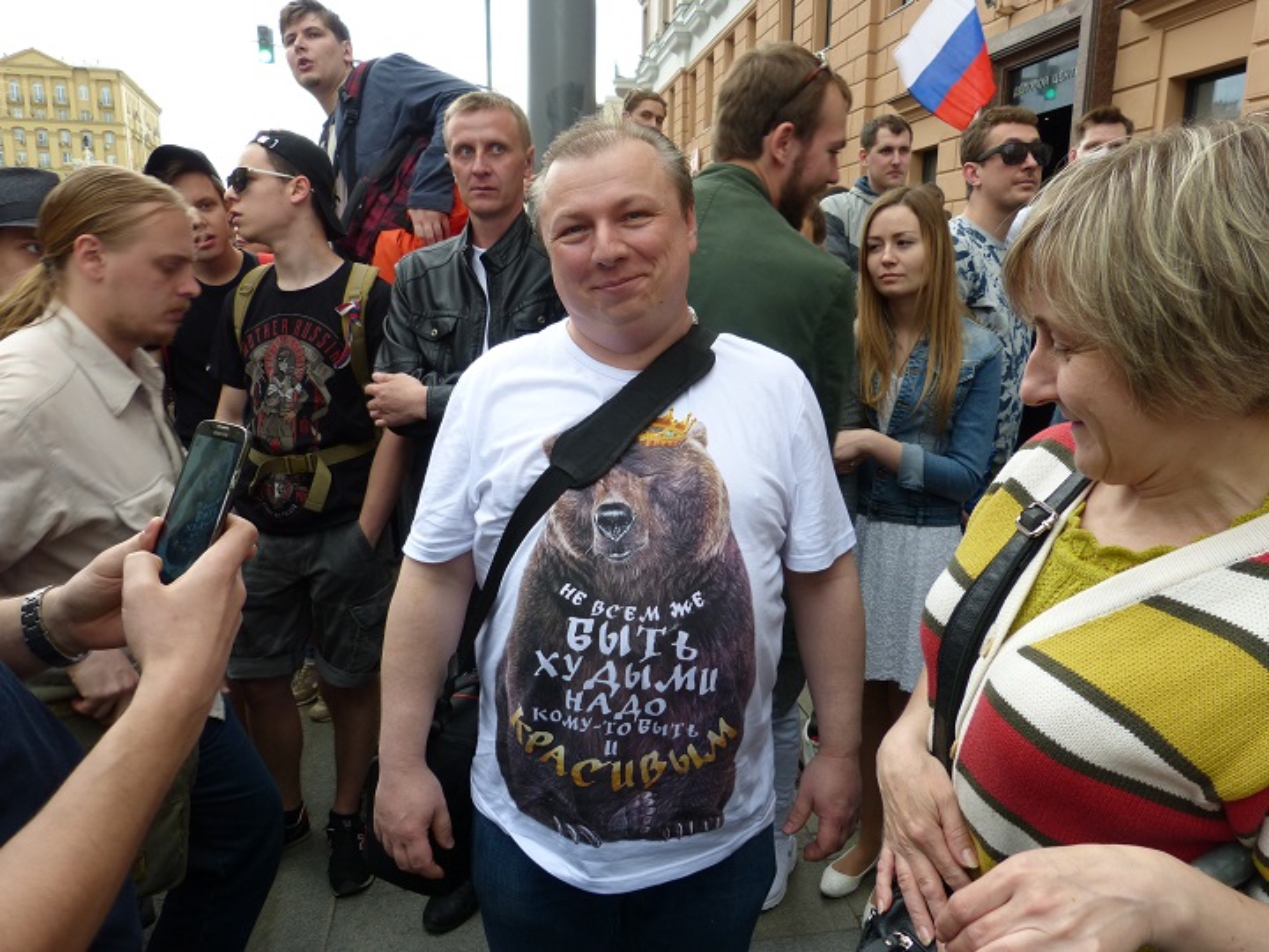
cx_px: 634
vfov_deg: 54.9
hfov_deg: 69.4
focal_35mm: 25
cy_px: 476
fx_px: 916
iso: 100
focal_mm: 4.5
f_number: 3.5
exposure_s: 1/100
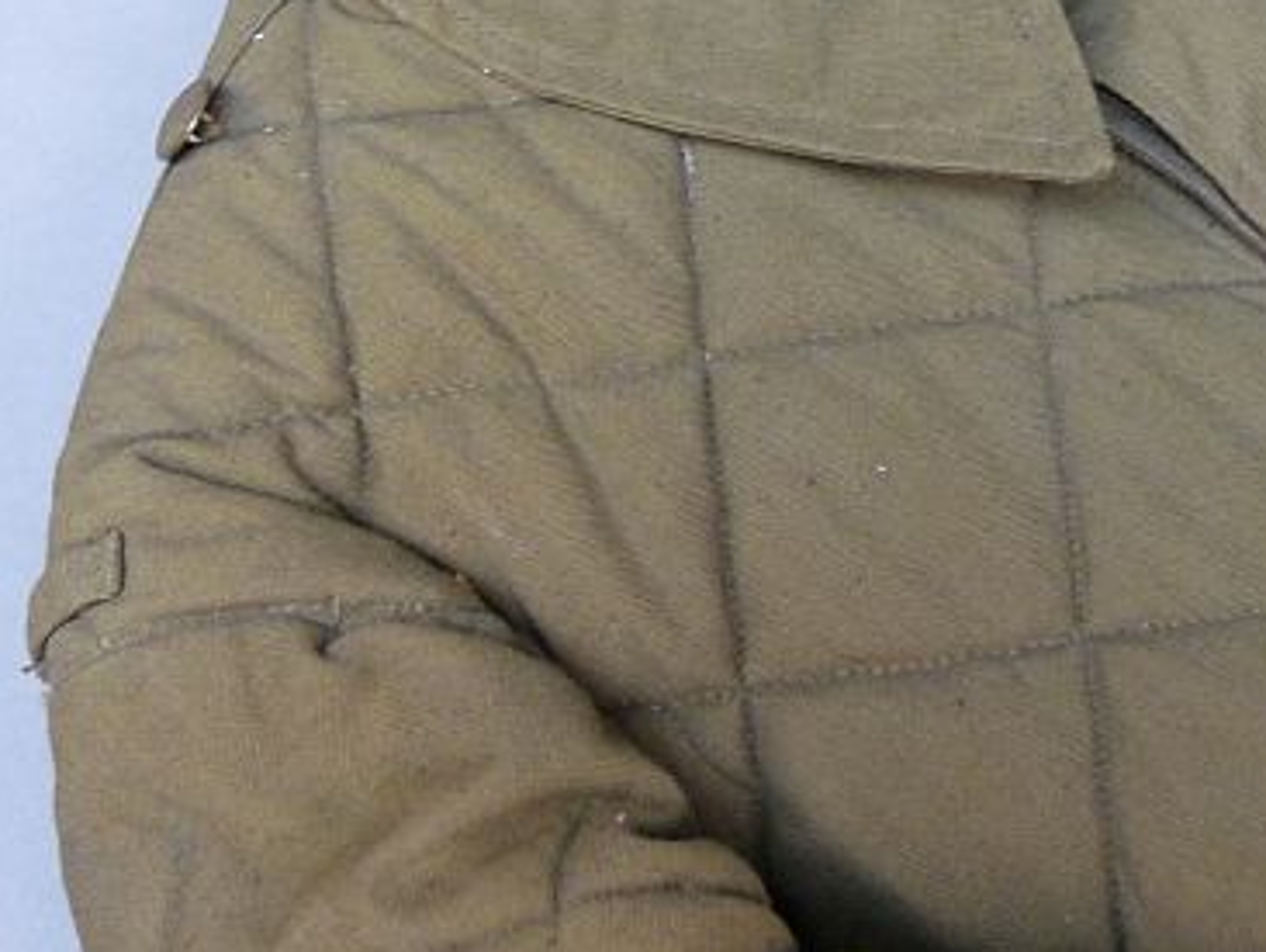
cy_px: -28
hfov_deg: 32.2
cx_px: 927
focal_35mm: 59
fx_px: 2159
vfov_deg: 23.7
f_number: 2.8
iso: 250
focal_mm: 4.8
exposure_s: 1/30
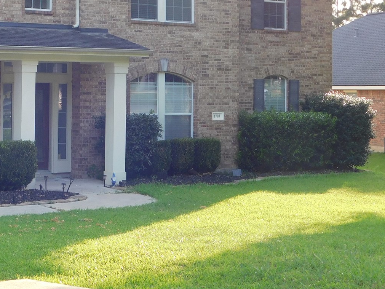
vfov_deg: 18.0
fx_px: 901
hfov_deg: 23.7
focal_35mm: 81
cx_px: 69
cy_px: 52
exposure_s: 1/160
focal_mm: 7.1
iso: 125
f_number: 3.6
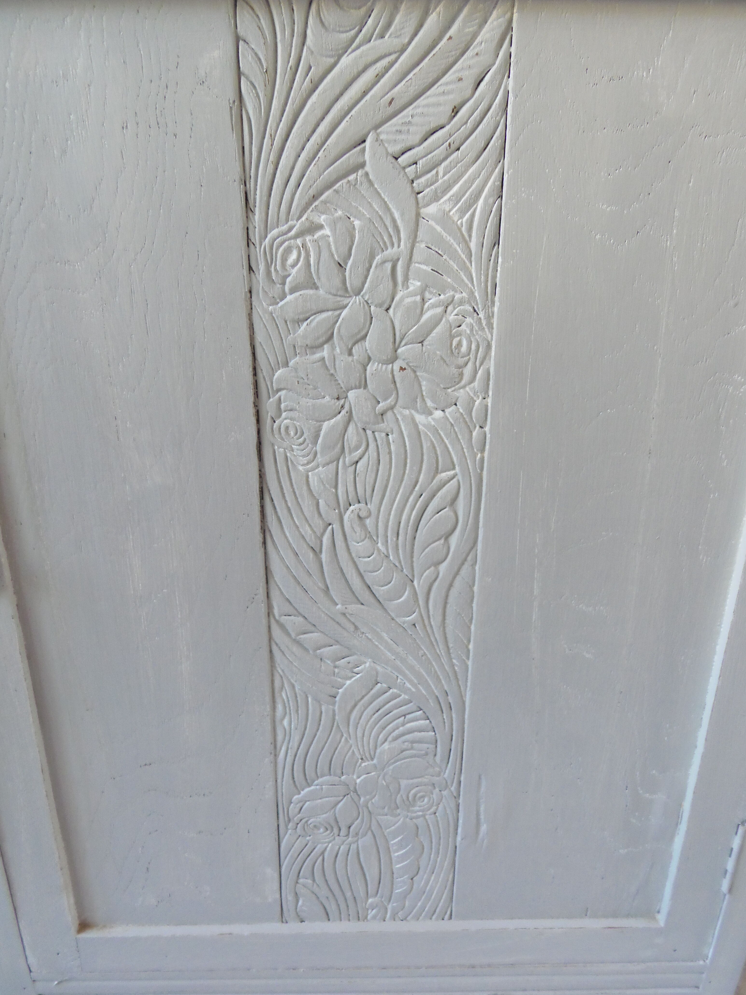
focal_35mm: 25
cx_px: 361
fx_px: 718
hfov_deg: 54.9
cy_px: 479
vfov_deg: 69.4
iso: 200
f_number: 2.9
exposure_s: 1/30
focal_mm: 4.3
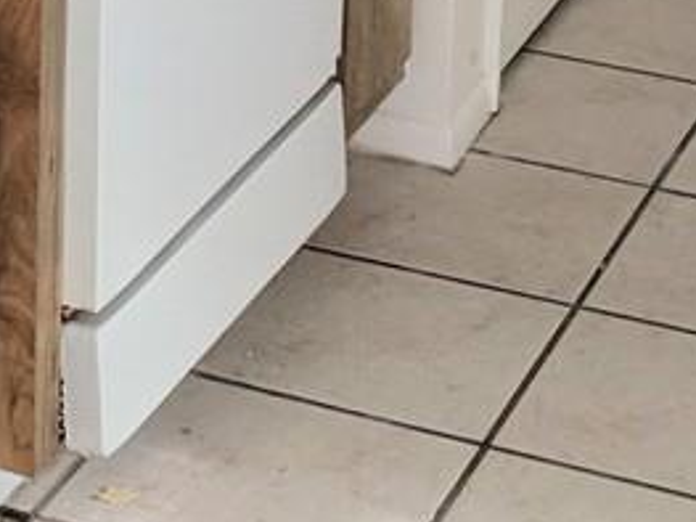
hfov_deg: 12.0
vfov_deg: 8.9
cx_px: -304
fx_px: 3175
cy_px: -464
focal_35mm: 158
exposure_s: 1/322
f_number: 2
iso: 68
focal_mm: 4.67
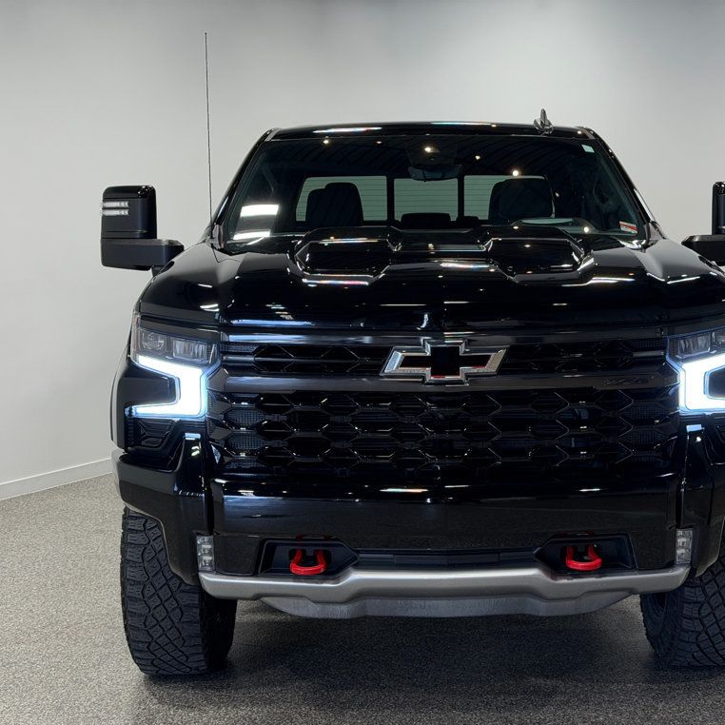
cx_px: 441
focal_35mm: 57
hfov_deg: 30.0
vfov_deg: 30.0
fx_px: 1351
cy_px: 363
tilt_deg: -5.3
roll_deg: +0.9
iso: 64
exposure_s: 1/186
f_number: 1.78
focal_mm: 6.76
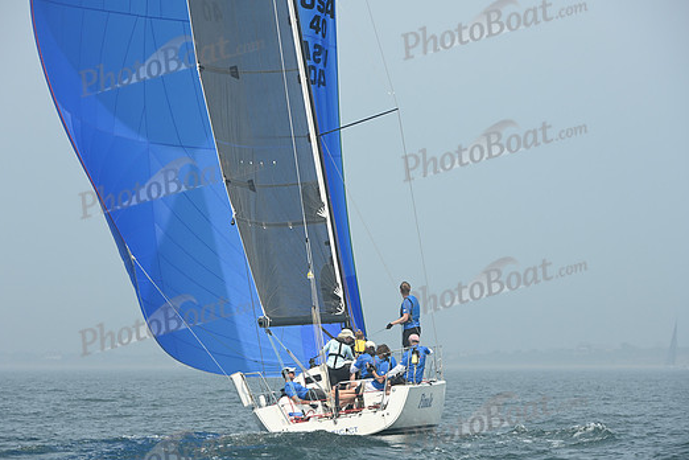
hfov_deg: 10.9
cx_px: 334
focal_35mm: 189
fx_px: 3617
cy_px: 235
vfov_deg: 7.3
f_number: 8
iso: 320
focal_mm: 170
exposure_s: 1/1250
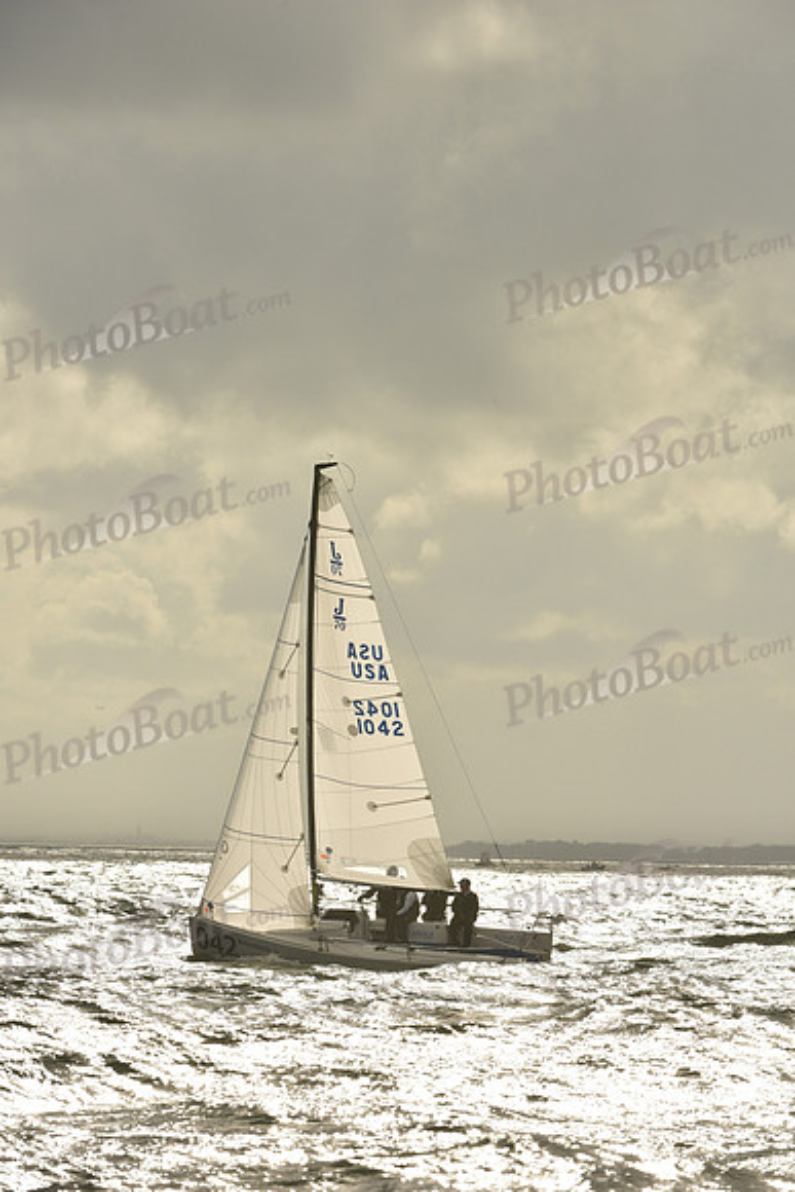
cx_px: 398
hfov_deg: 5.1
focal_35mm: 270
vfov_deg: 7.6
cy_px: 596
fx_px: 8938
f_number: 11
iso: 320
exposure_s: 1/1600
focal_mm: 270
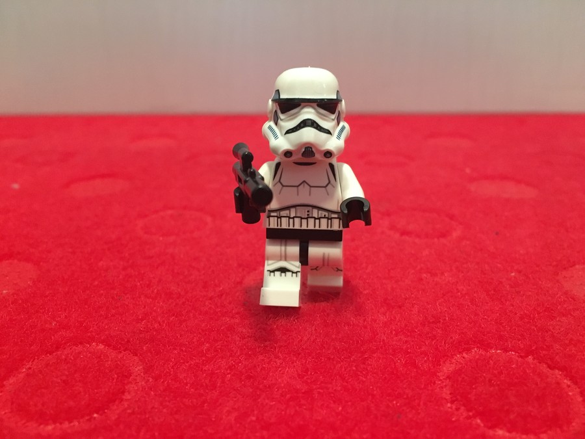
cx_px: 292
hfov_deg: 61.7
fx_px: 490
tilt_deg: -21.0
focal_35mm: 29
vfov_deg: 48.2
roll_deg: +0.0
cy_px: 220
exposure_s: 1/17
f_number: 2.2
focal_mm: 4.15
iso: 640
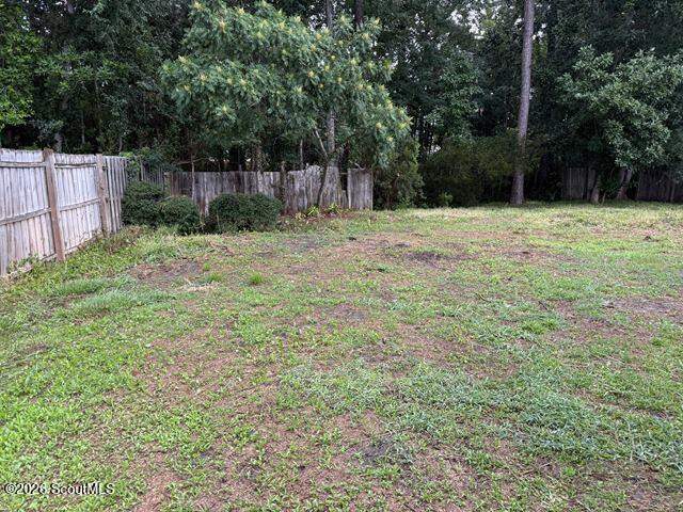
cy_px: 256
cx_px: 342
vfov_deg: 56.8
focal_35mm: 24
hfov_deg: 71.6
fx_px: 474
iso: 200
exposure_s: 1/77
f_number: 1.78
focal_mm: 6.76
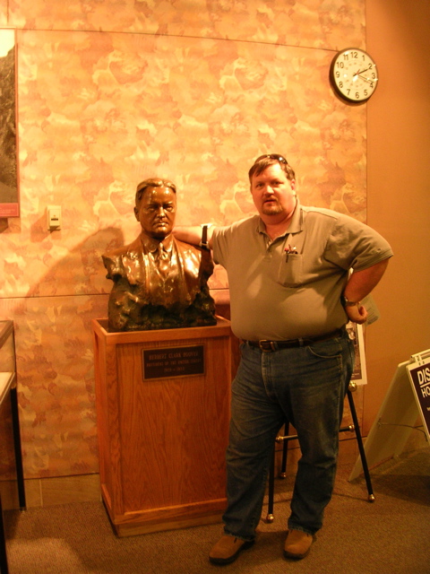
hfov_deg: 37.7
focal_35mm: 38
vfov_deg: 49.0
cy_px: 287
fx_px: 629
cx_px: 215
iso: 100
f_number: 2.8
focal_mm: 5.8
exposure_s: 1/3.7
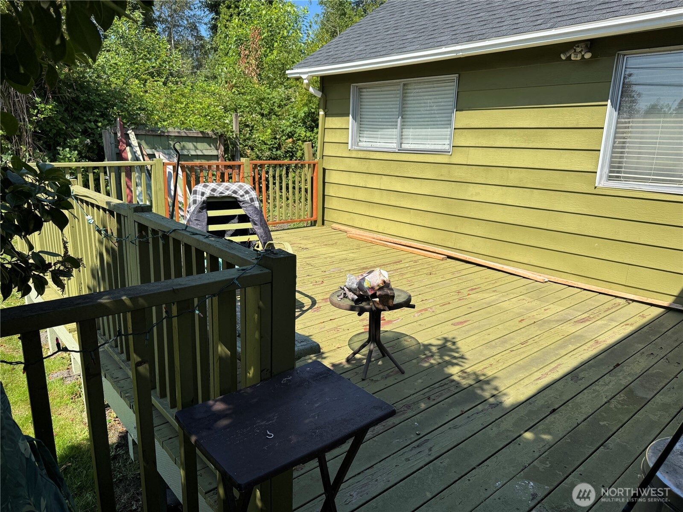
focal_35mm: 24
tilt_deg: -13.8
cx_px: 342
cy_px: 256
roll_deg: -1.9
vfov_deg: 56.8
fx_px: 474
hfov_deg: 71.6
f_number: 1.78
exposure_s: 1/3096
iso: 80
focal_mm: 6.76
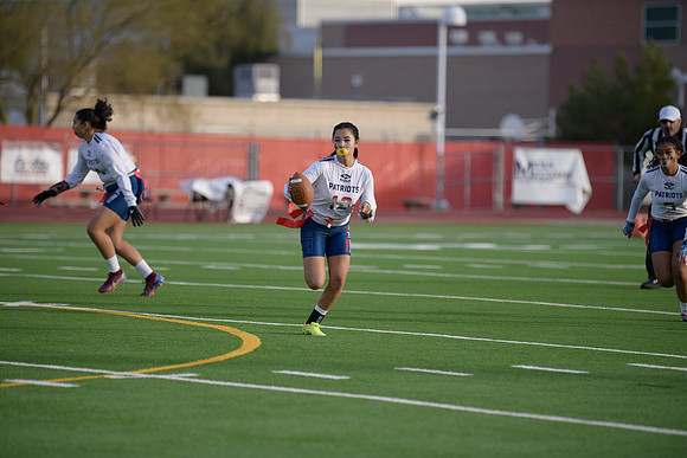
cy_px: 229
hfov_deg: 8.6
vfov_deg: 5.7
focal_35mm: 240
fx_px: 4581
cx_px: 344
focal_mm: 240
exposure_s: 1/3200
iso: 450
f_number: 2.8
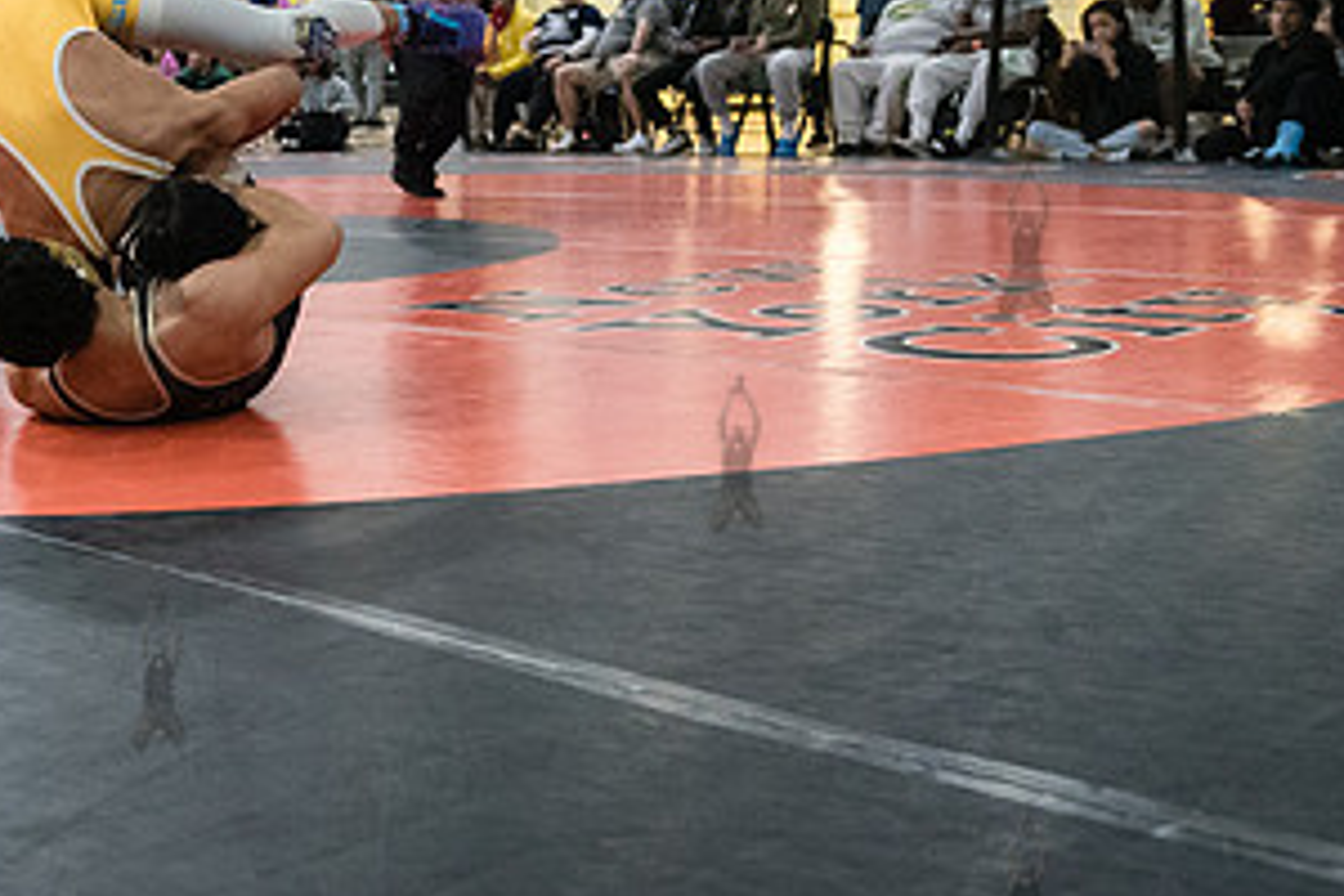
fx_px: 2091
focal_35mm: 56
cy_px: 235
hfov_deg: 33.9
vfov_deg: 24.0
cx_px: 157
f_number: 3.2
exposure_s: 1/500
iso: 8000
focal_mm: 29
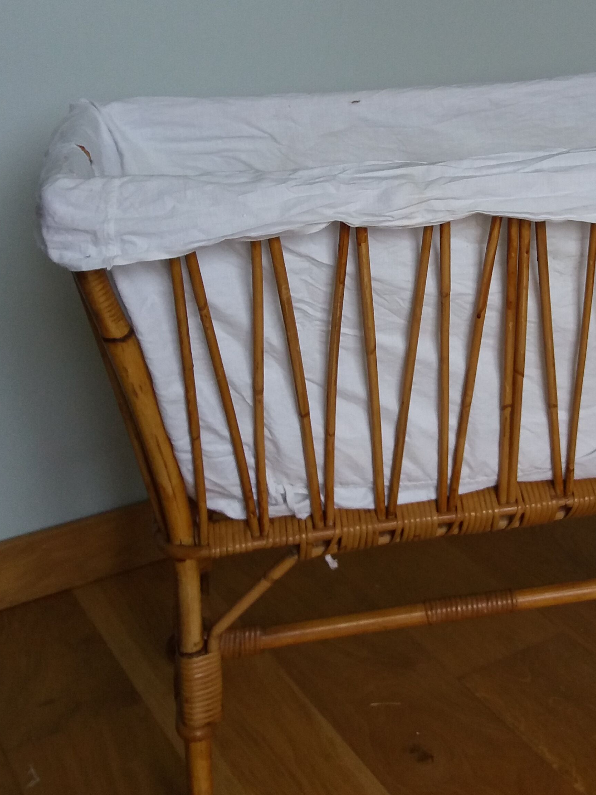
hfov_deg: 28.6
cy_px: 281
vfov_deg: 37.9
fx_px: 1148
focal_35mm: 50
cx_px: 456
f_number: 1.9
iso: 100
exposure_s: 1/100
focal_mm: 3.7
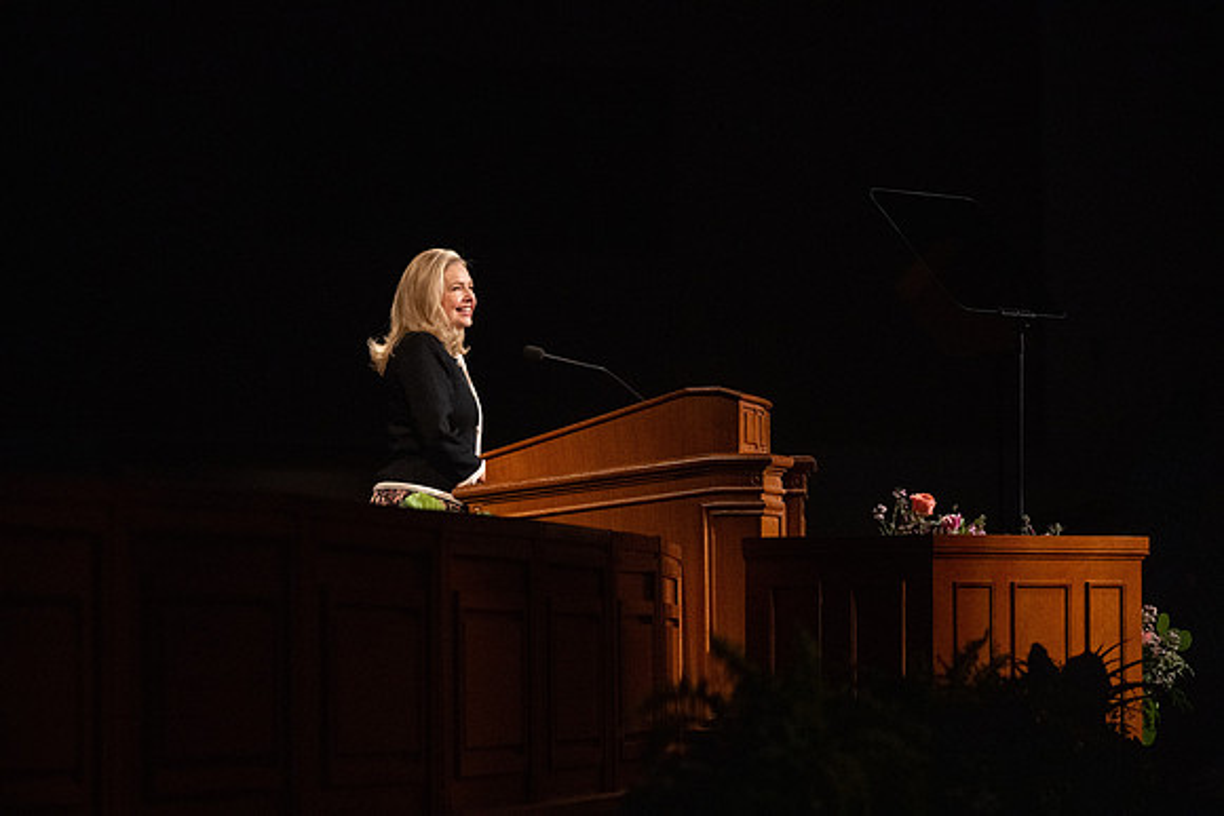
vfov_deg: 6.9
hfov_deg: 10.3
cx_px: 612
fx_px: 6801
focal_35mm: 200
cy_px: 408
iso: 4000
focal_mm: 200
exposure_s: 1/1250
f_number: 4
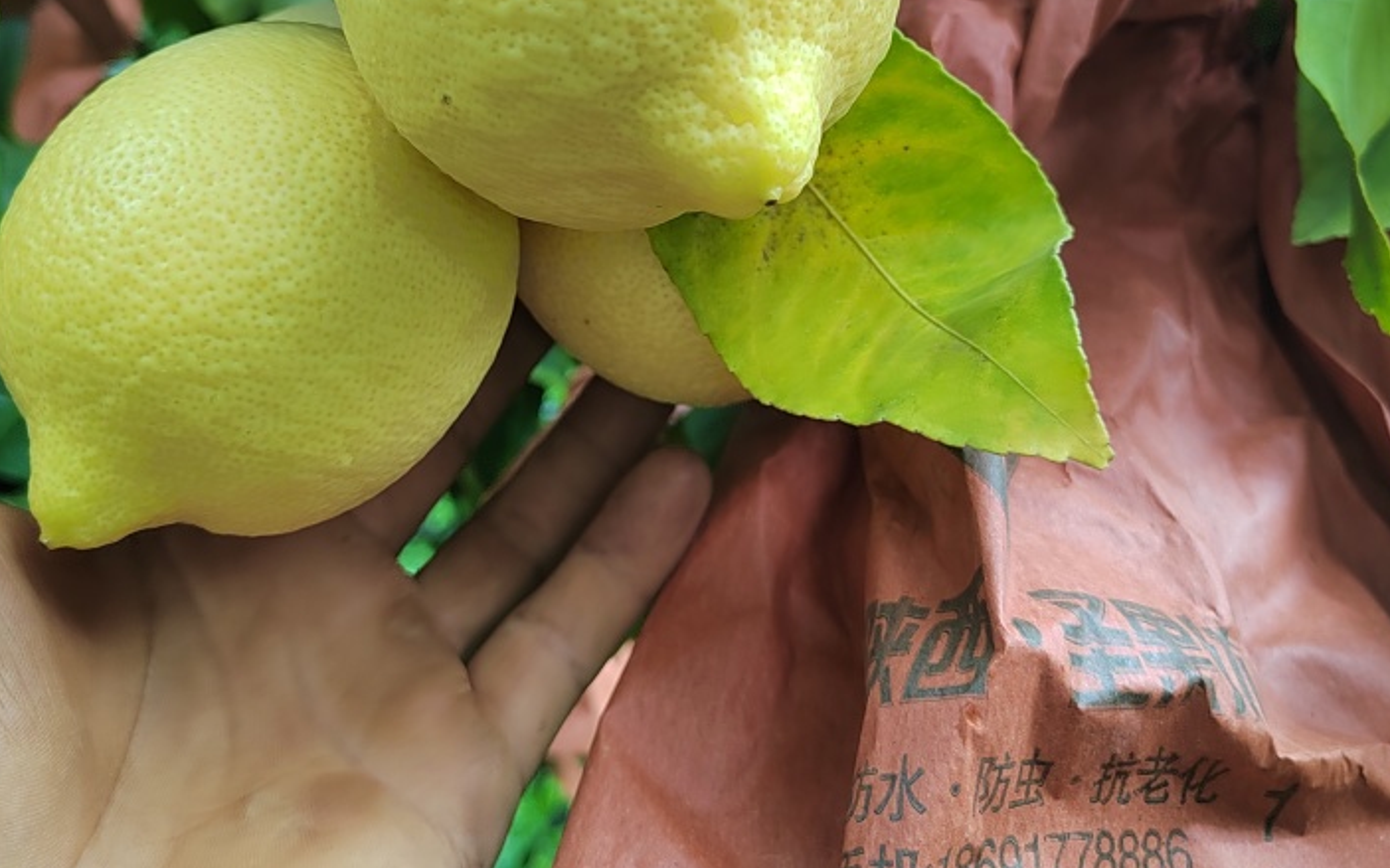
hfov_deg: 52.8
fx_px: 1401
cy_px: 183
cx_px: 710
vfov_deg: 33.5
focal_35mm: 37
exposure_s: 1/100
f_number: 1.9
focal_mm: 5.52
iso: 157
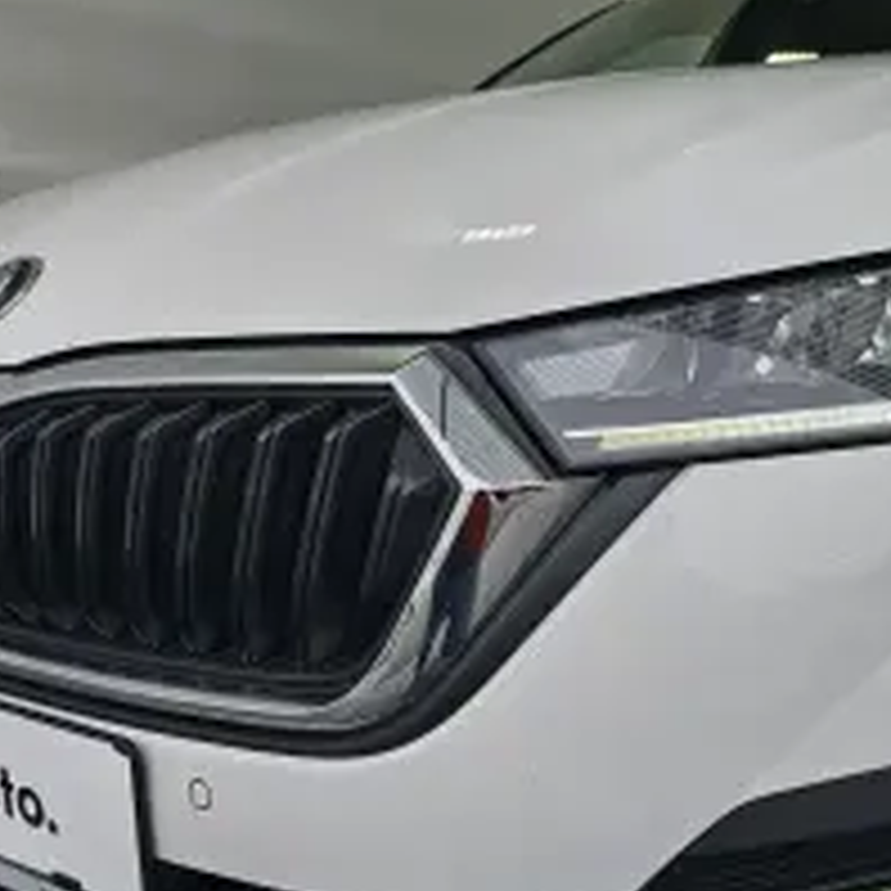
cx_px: 576
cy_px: 472
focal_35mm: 37
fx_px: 1077
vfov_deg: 44.9
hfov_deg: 44.4
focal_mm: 6.3
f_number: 1.7
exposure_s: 1/336
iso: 10
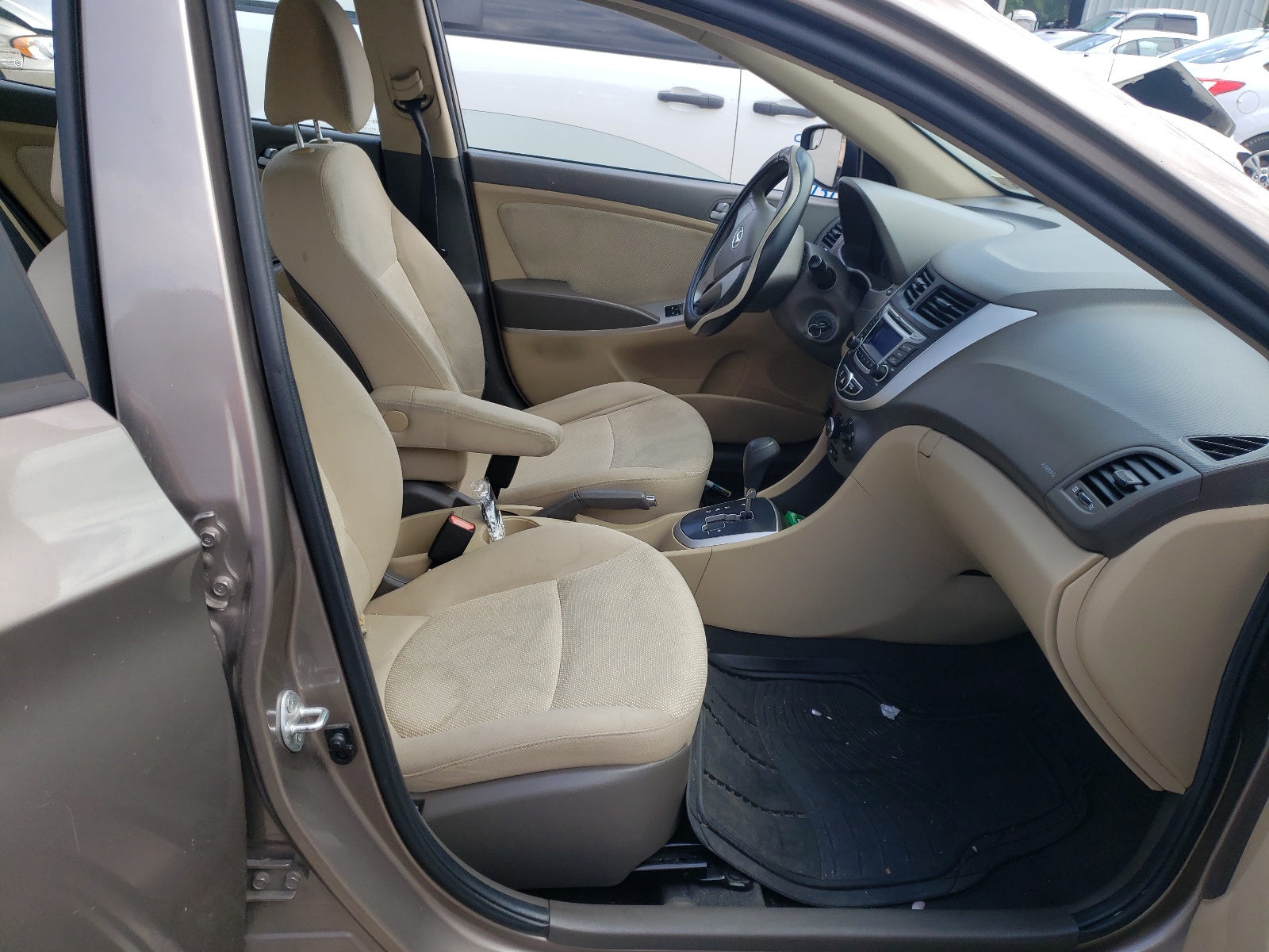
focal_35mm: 26
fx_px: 953
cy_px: 476
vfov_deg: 53.1
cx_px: 634
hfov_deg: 67.3
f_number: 1.5
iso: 50
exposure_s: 1/769
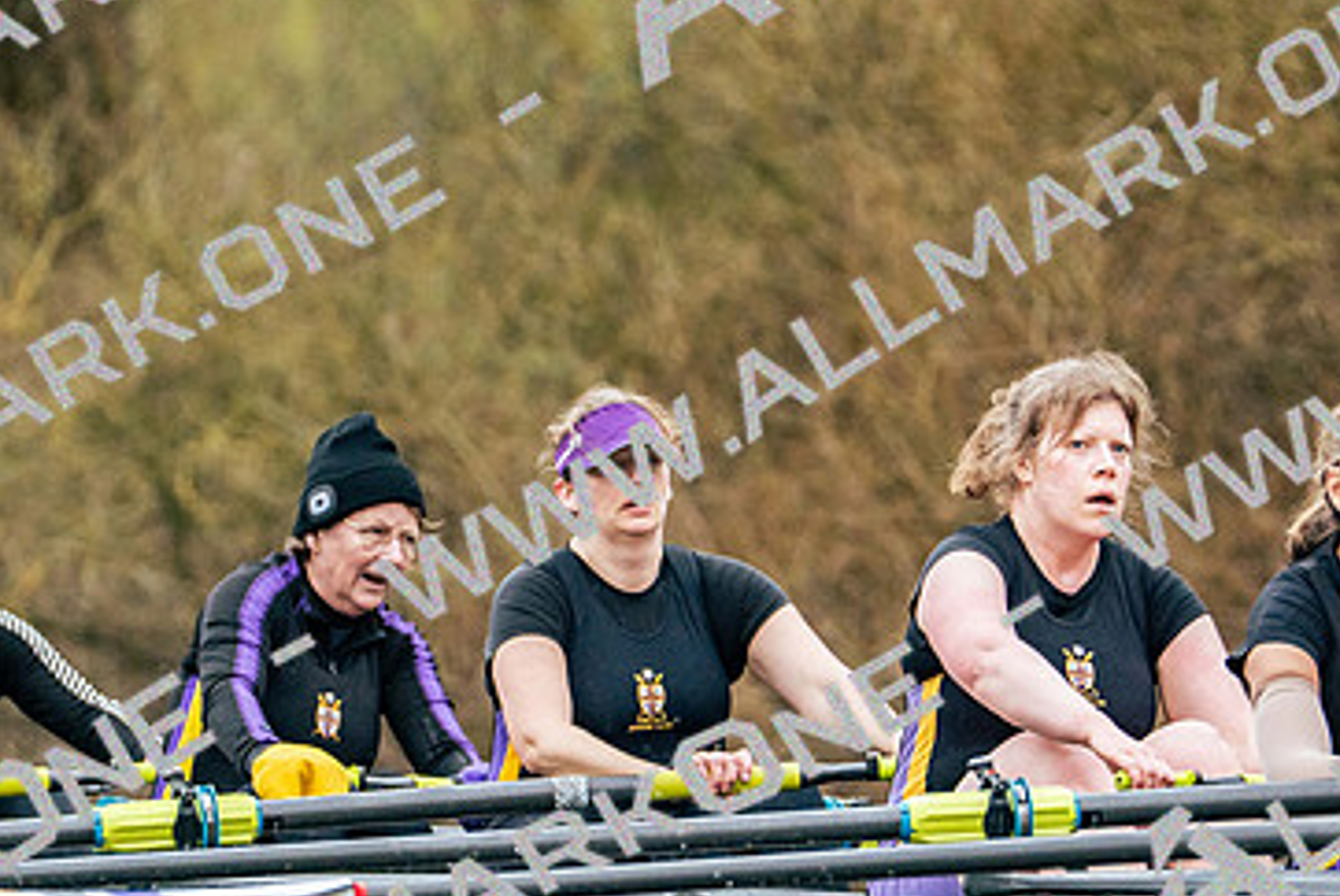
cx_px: 833
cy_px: 631
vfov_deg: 2.1
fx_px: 24101
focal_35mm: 647
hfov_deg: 3.2
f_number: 6.3
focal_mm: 404
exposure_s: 1/2000
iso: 5000
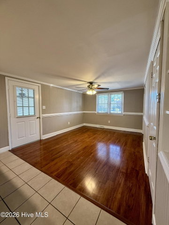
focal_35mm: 14
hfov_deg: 85.7
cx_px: 84
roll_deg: -0.2
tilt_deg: -3.5
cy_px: 112
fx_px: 91
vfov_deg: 102.1
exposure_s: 1/120
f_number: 2.2
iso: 320
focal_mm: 2.22
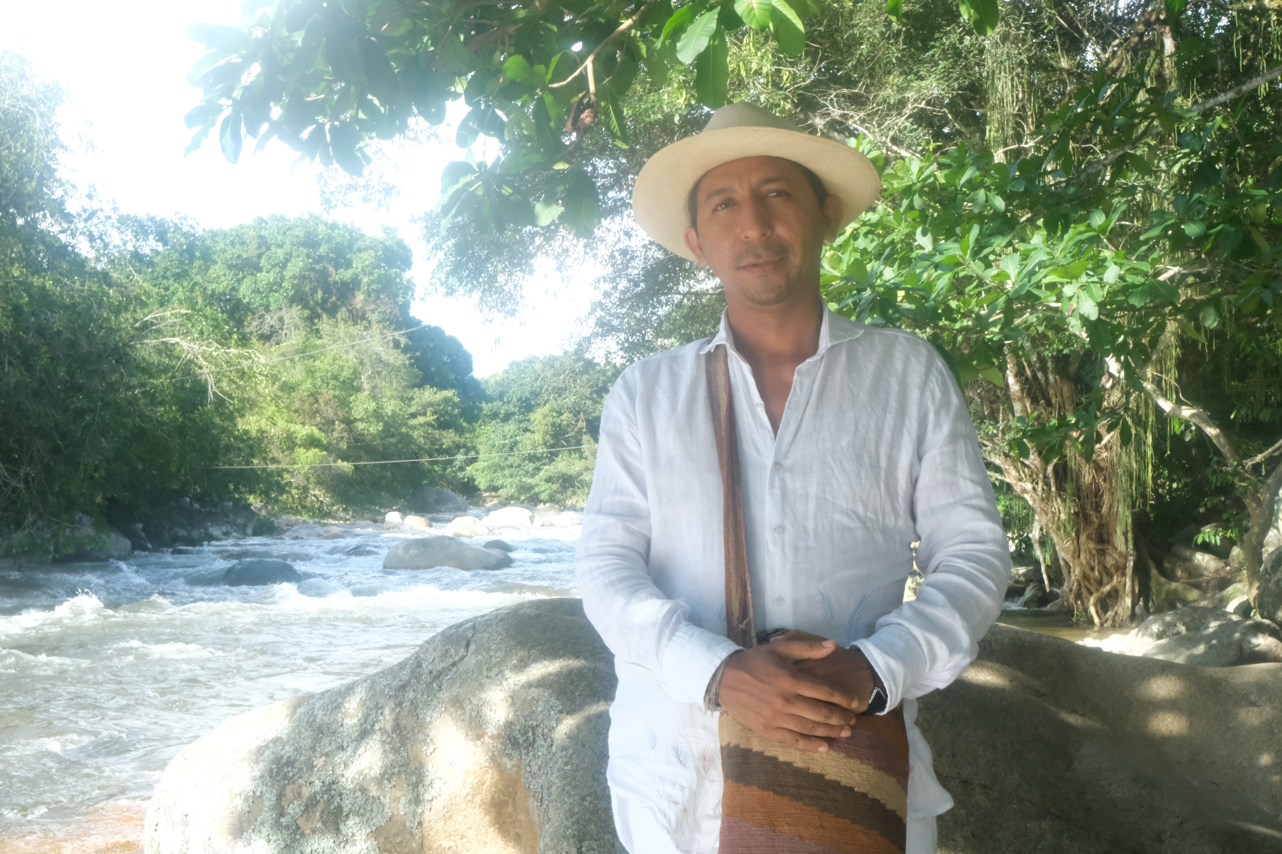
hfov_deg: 41.9
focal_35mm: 47
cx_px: 641
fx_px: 1674
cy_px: 427
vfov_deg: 28.6
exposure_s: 1/80
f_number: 22
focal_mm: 31.4
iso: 3200
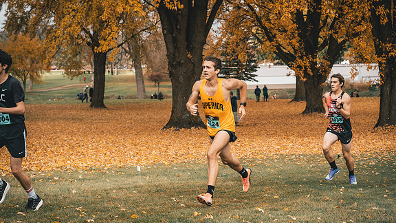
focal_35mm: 89
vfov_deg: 13.6
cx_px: 198
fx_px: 935
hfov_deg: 23.9
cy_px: 124
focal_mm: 84
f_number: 6.3
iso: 400
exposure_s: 1/1000
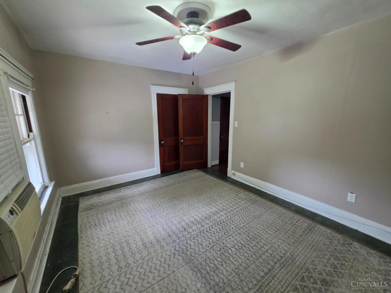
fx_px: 147
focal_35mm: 13
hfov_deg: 106.2
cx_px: 196
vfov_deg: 89.9
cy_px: 146
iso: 250
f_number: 1.9
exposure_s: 1/60
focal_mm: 2.2
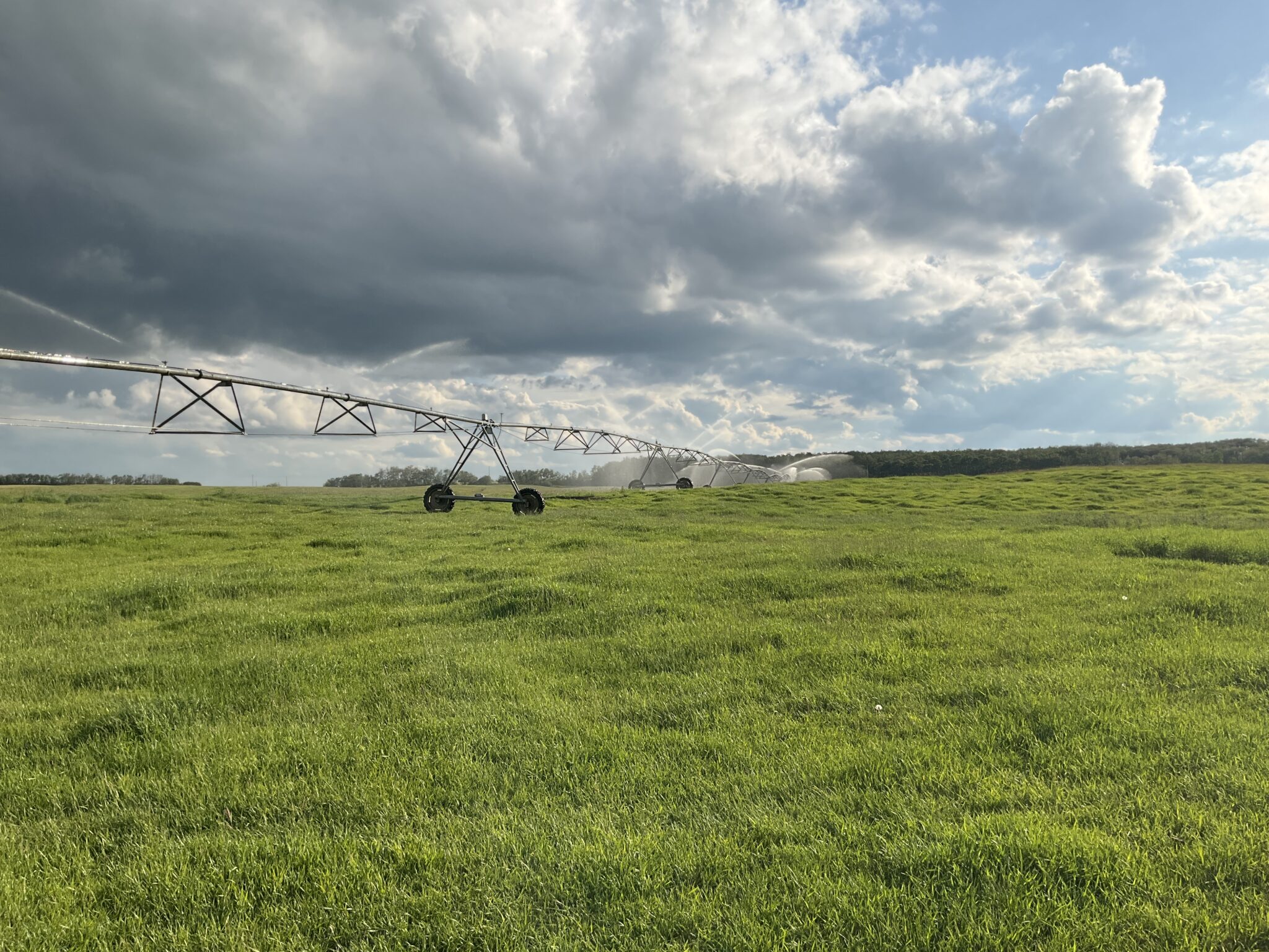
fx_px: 1063
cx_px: 634
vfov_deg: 48.2
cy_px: 476
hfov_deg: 61.7
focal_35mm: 29
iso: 25
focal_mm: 3
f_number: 1.8
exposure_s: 1/2959
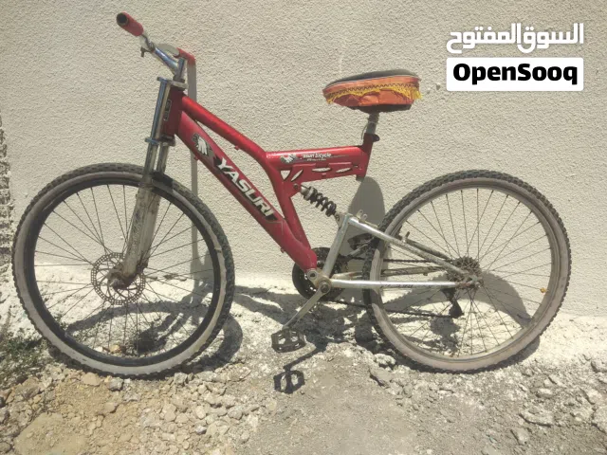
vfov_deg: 53.1
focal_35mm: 26
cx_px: 304
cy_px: 228
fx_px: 456
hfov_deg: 67.3
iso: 100
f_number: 1.8
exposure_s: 1/2674
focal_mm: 3.6
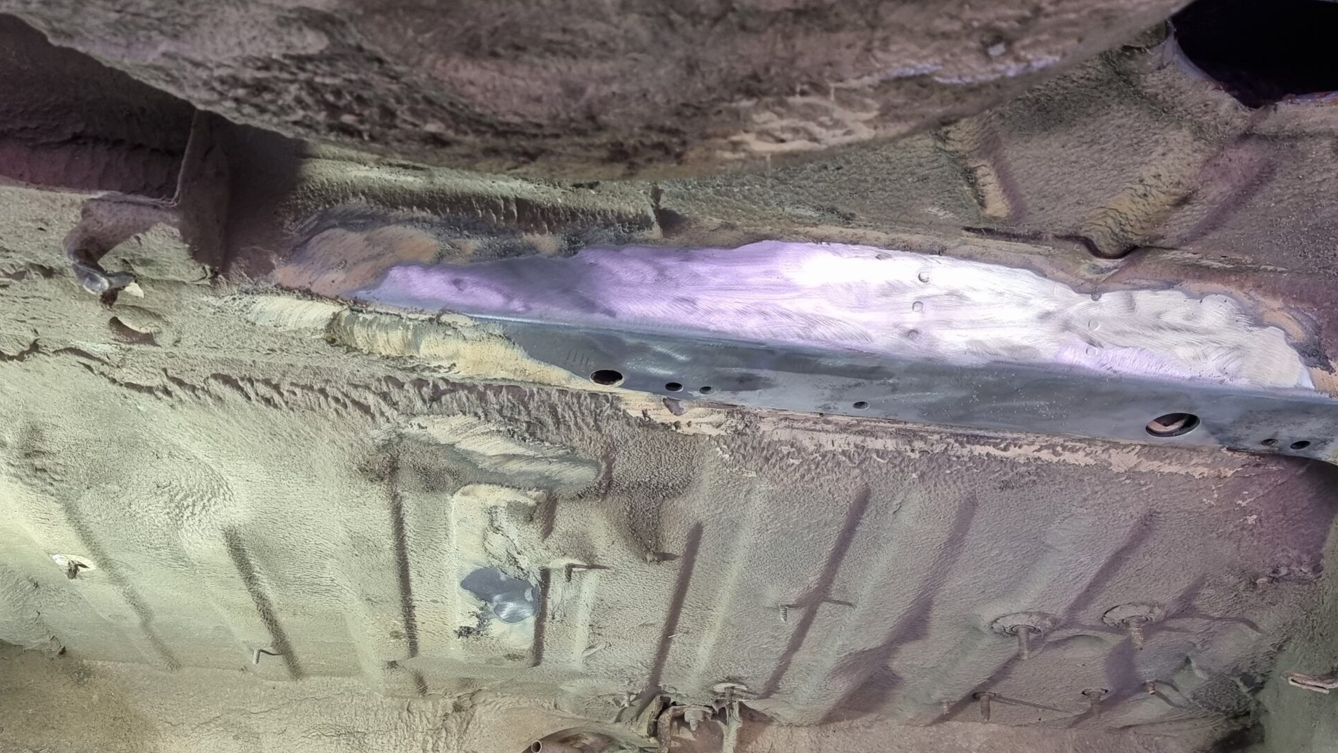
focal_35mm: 35
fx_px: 1242
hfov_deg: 56.6
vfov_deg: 33.0
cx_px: 635
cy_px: 573
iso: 160
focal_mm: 6.7
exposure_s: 1/50
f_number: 1.8
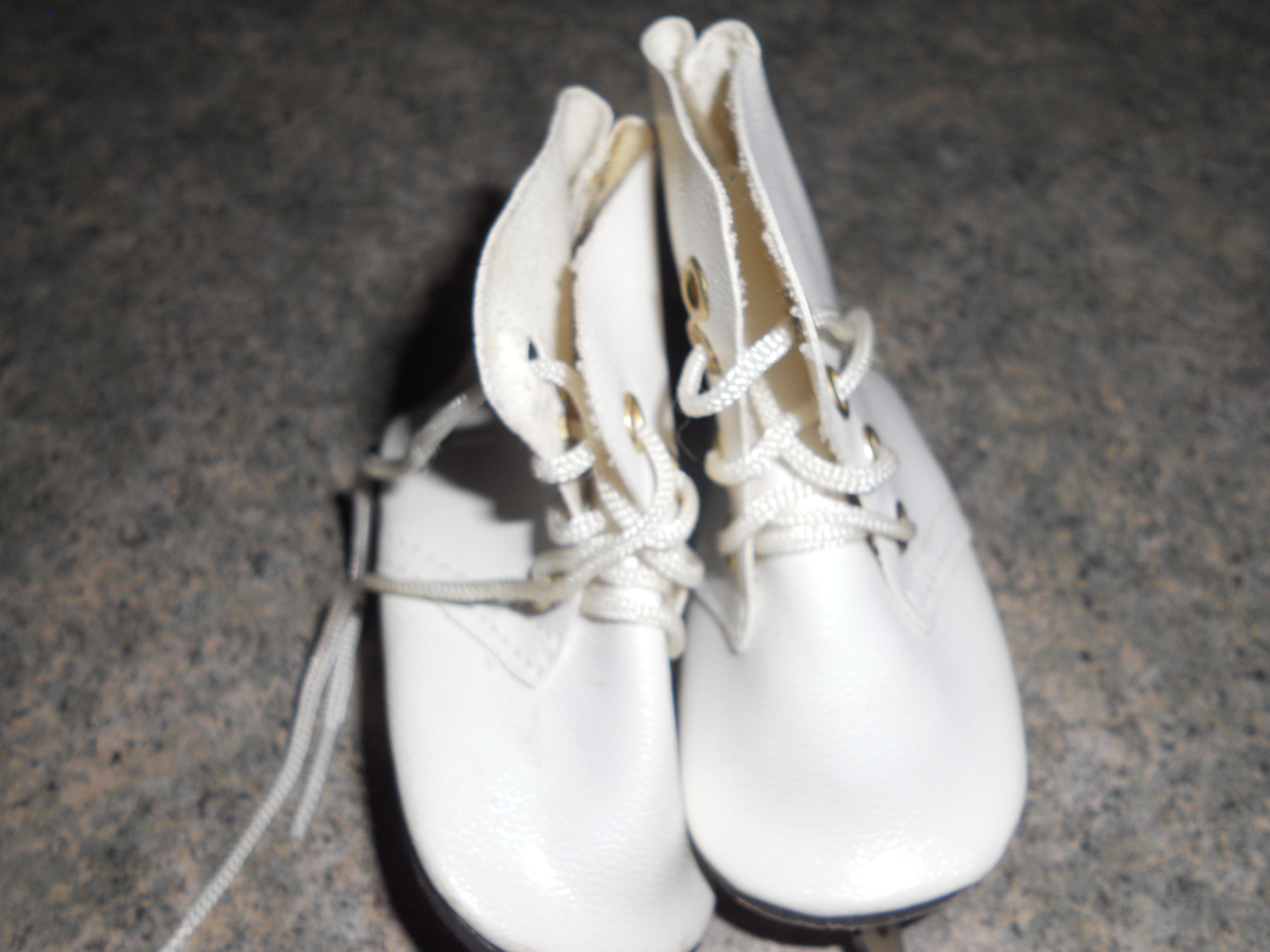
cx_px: 635
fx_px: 1174
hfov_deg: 56.8
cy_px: 476
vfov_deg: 44.2
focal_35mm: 32
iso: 80
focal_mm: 5.8
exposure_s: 1/25
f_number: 8.8
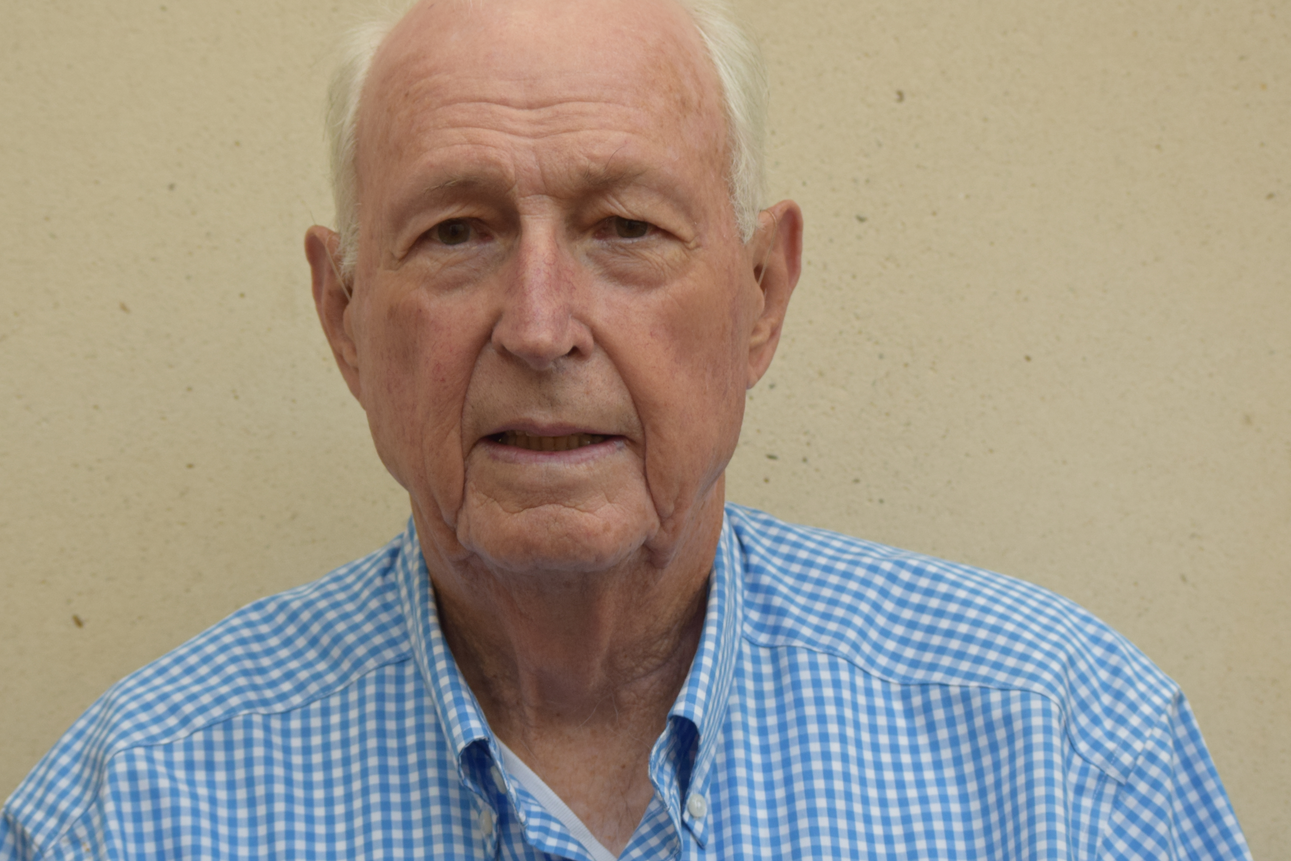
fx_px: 4510
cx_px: 593
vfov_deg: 10.9
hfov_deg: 16.3
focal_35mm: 126
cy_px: 424
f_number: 4.5
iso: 400
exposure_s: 1/80
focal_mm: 55
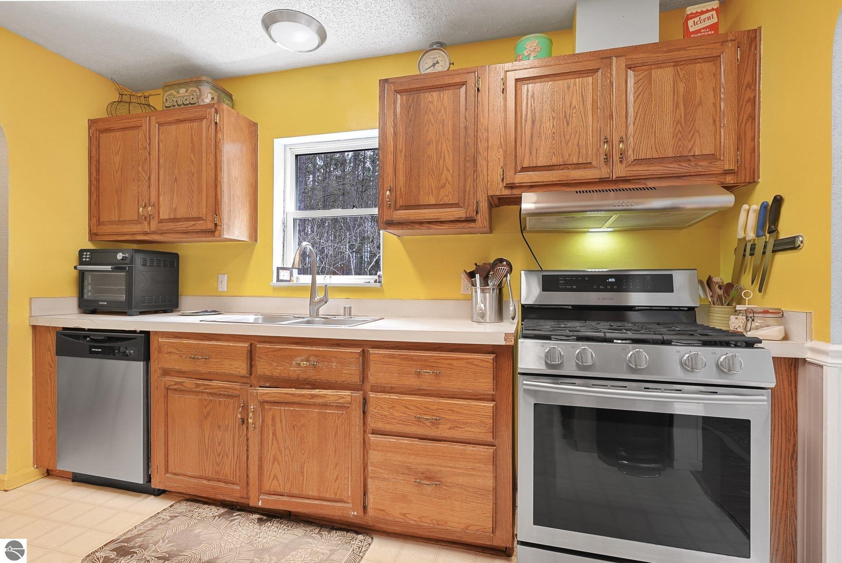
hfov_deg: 93.6
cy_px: 282
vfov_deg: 70.9
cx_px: 421
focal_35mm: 17
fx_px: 396
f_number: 10
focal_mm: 16.9
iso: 2000
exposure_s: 1/20
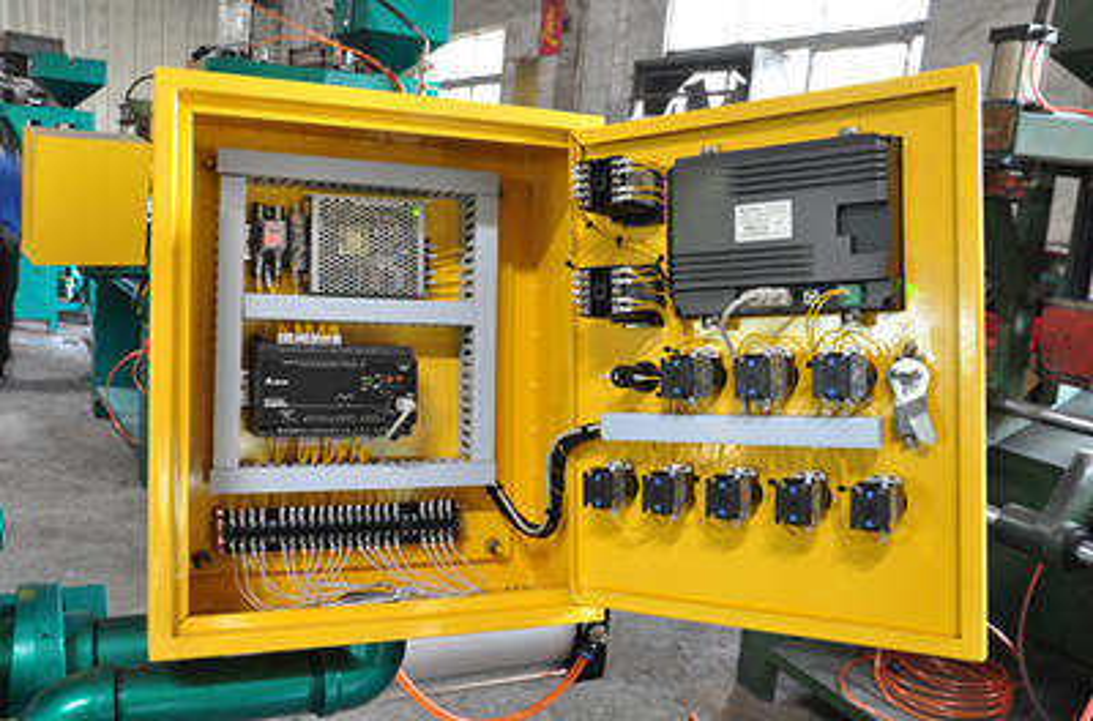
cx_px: 546
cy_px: 360
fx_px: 999
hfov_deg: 57.4
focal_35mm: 33
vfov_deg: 39.7
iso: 200
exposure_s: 1
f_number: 10
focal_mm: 22
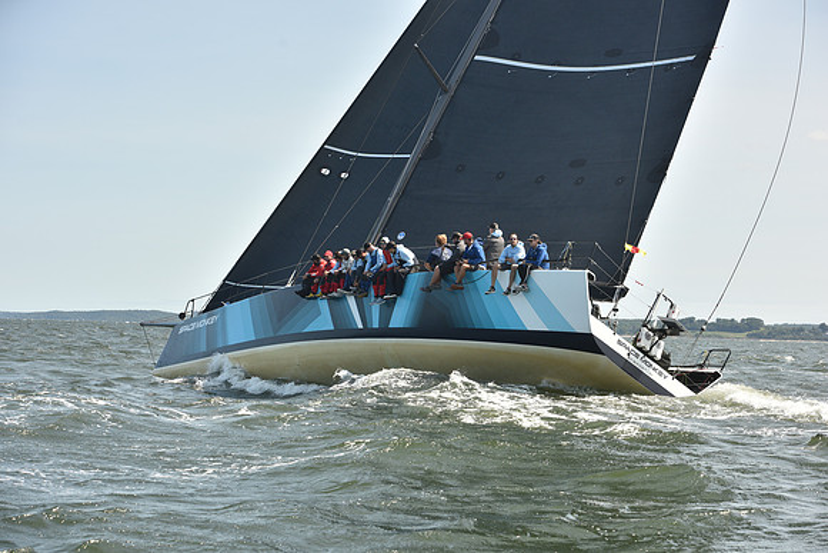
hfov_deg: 28.8
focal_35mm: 70
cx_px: 414
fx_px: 1610
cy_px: 276
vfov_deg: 19.5
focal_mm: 70
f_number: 6.3
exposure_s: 1/800
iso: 250
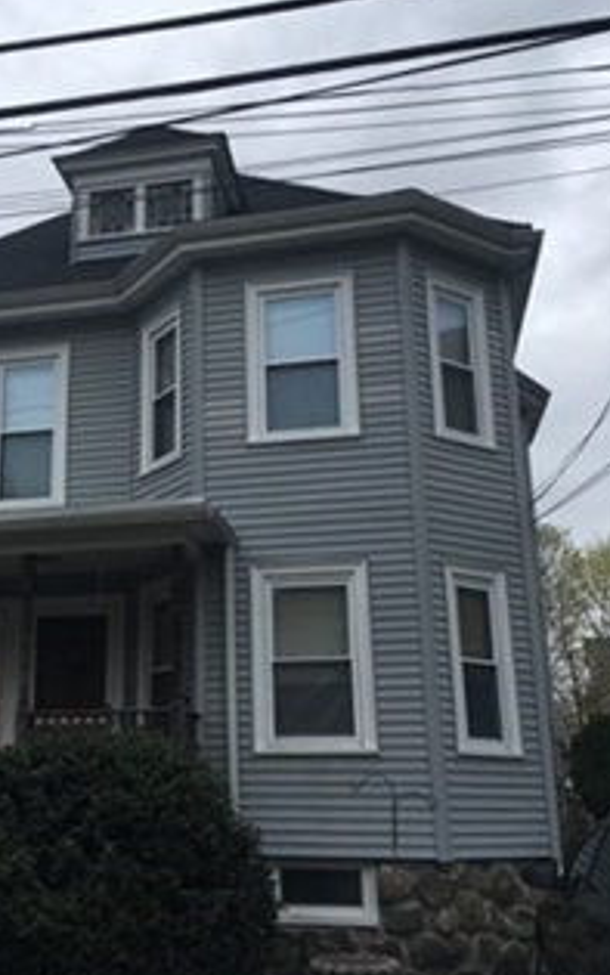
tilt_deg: +15.0
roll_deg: +0.4
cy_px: 525
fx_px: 1037
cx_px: 155
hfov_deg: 32.2
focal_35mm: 39
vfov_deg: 50.3
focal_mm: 4.15
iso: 25
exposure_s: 1/1261
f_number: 2.2
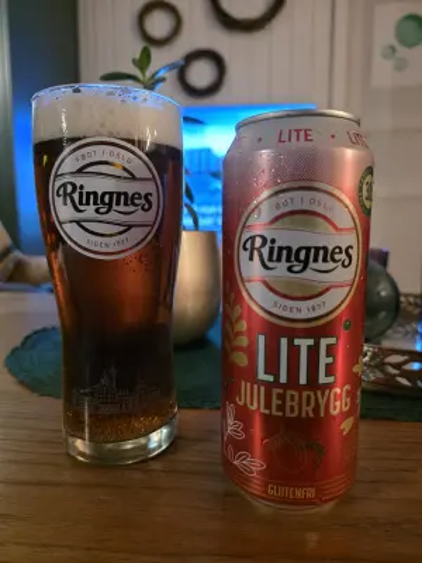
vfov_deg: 73.9
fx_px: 374
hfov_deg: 58.9
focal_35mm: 23
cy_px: 282
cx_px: 211
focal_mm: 6.3
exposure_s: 1/33.3
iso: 1600
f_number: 1.7
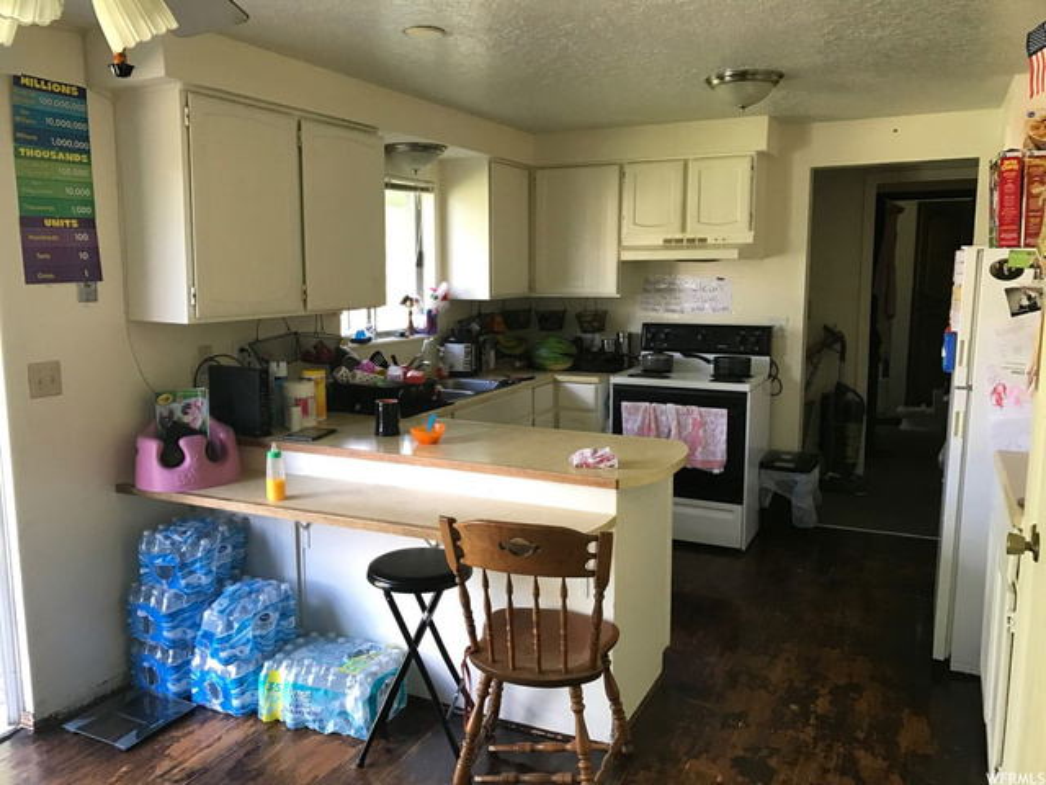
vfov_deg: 49.7
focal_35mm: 28
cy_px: 392
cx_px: 523
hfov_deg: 63.4
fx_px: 846
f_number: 1.8
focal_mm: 3.99
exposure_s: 1/30
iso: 32
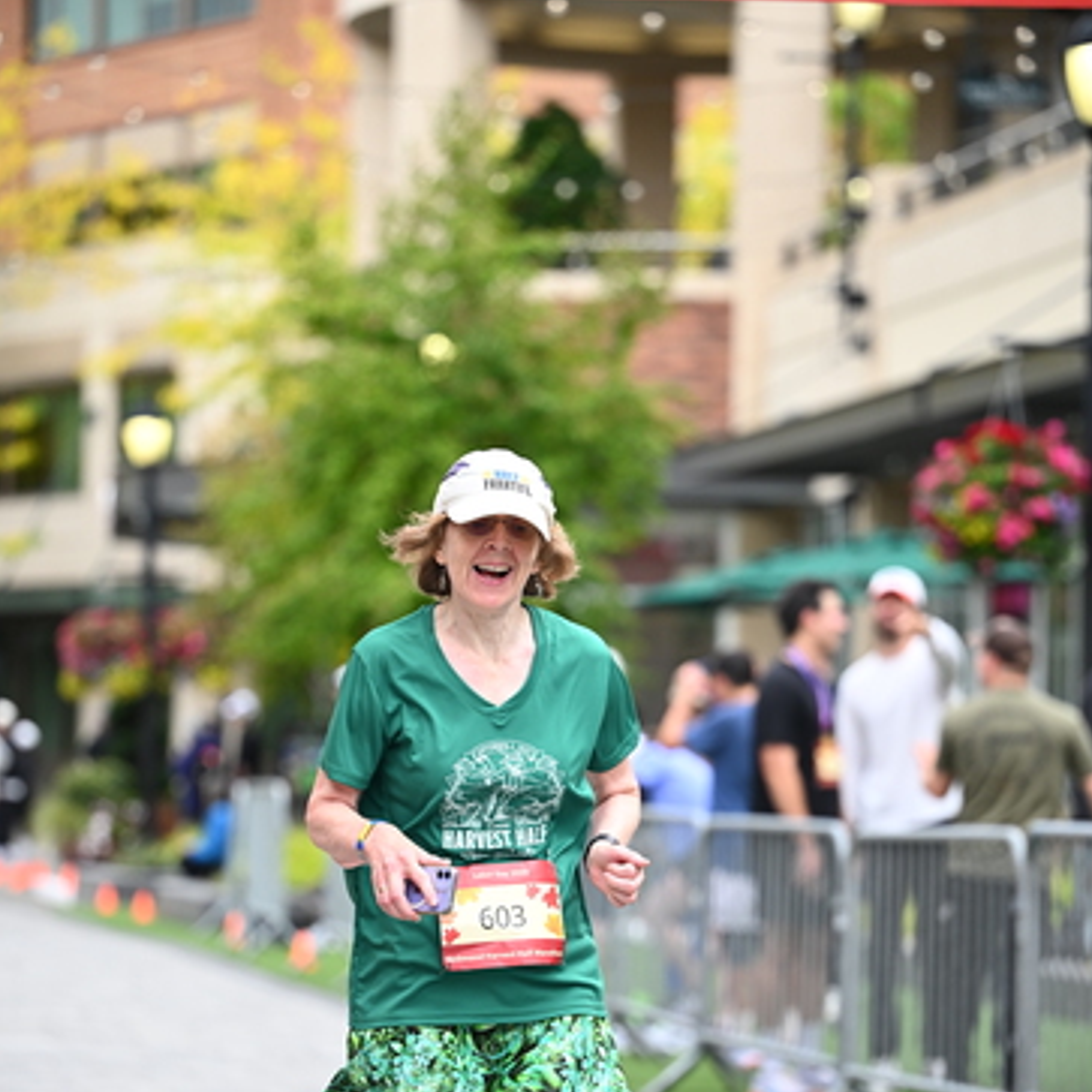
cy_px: 722
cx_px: 549
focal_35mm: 148
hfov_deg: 11.8
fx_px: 5282
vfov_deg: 11.8
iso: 640
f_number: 2.8
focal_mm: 115
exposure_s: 1/1600
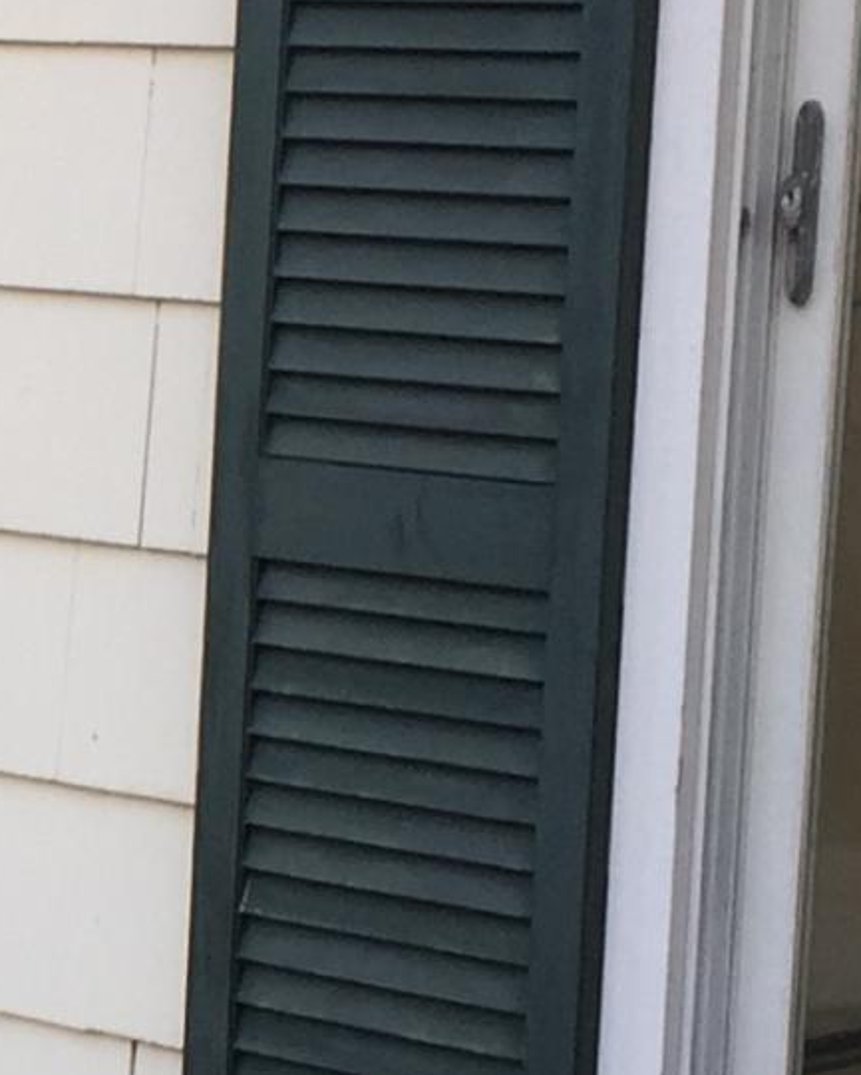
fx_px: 4999
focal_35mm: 157
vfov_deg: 12.3
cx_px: -943
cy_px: 572
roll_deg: -0.4
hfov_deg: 9.2
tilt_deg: -7.0
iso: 32
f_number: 2.2
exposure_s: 1/120
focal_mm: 4.15
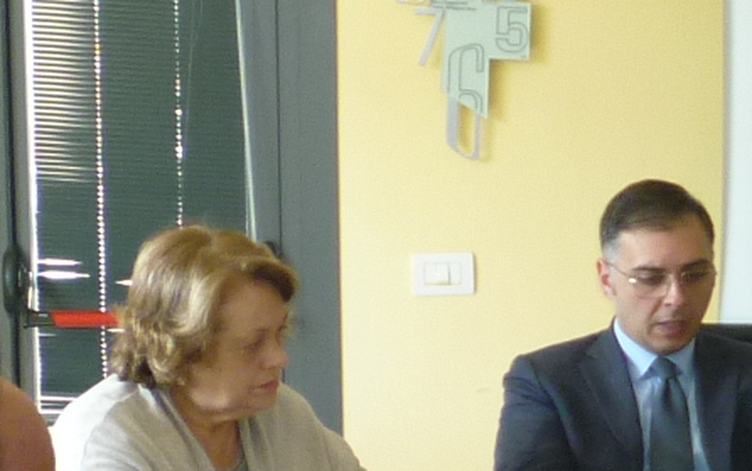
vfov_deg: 9.3
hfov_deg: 13.9
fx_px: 2890
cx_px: 1109
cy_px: 392
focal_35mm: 141
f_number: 3.3
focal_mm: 5.2
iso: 160
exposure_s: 1/30
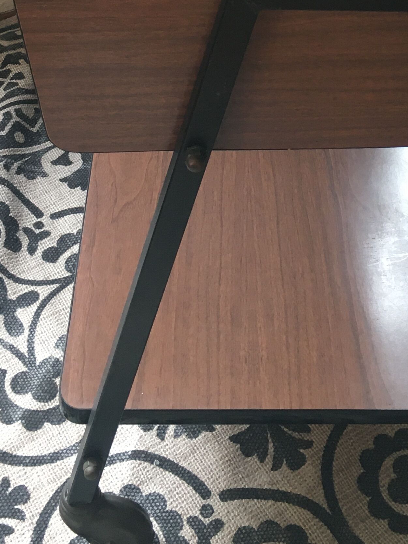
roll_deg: -5.0
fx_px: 1100
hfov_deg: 20.8
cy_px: -59
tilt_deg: -31.6
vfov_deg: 25.7
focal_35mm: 70
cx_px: 331
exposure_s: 1/33
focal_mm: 4.15
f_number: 2.2
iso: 100
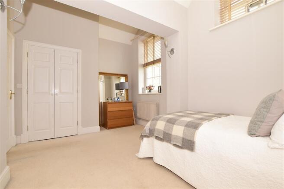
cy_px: 94
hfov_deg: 100.4
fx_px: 118
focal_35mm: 15
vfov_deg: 77.3
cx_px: 142
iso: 400
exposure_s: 1/30
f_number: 7.1
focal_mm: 10
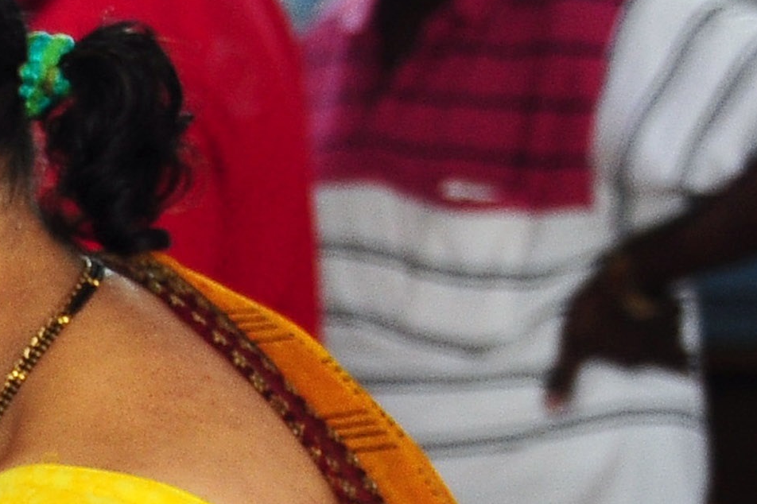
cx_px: -810
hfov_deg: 12.5
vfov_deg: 9.3
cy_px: 758
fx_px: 3006
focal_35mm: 143
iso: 1000
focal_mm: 32
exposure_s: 1/50
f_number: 2.8
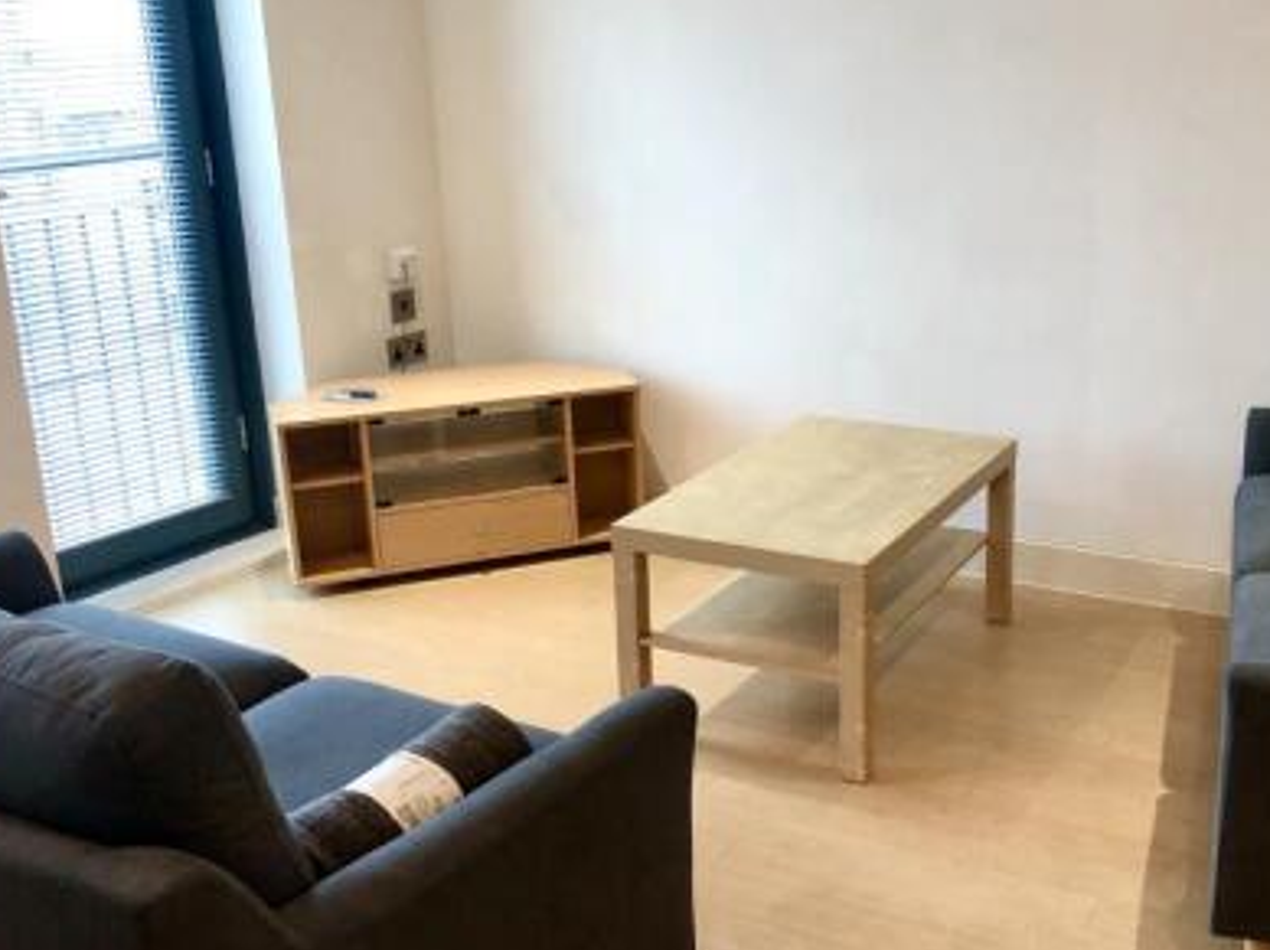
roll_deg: +0.8
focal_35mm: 42
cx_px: 802
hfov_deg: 44.4
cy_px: 488
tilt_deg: -18.4
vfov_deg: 34.3
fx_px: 1539
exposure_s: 1/25
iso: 40
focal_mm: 3.99
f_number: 1.8
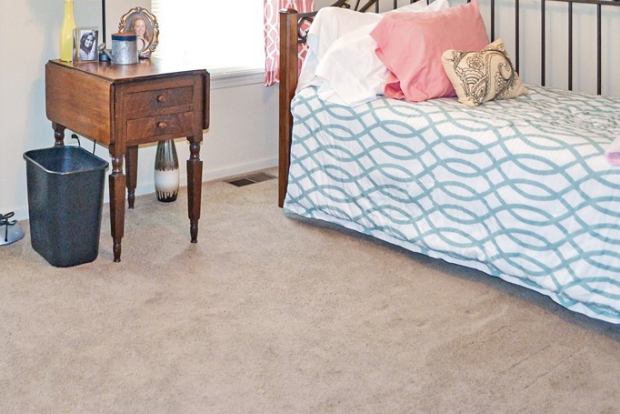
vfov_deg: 30.5
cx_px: 179
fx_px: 741
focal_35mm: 43
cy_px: 88
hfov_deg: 44.4
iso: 640
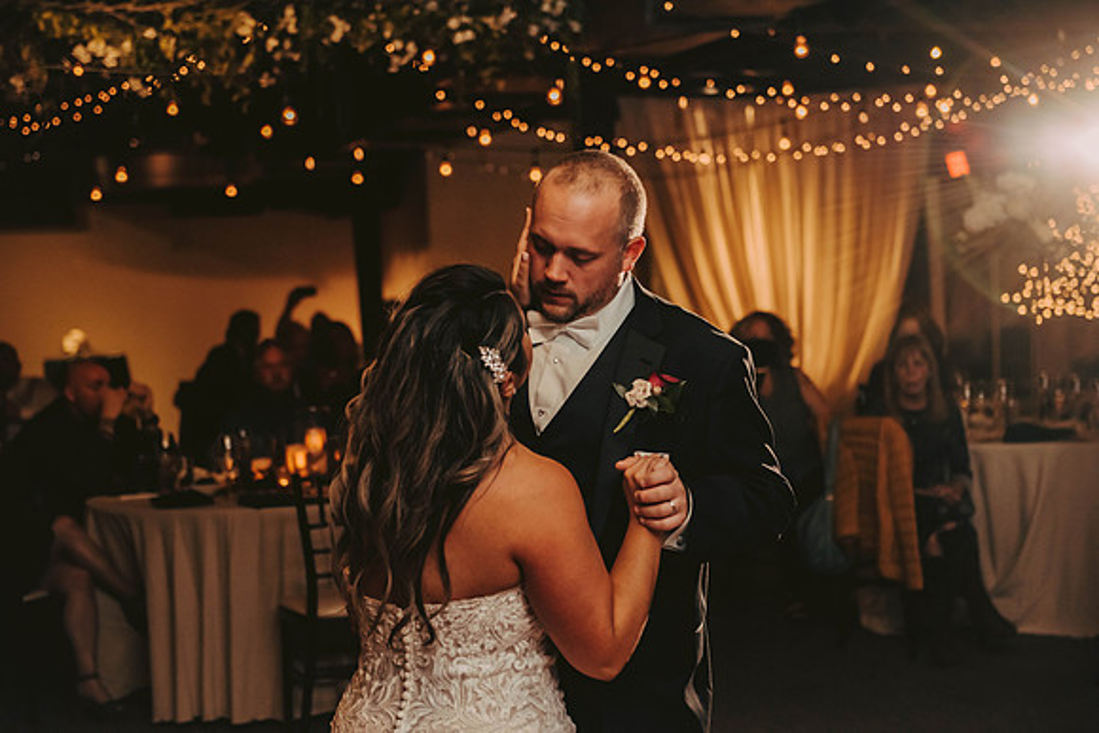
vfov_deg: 20.6
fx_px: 2015
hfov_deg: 30.5
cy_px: 366
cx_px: 550
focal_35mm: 66
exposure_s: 1/200
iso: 2000
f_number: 3.2
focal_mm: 66
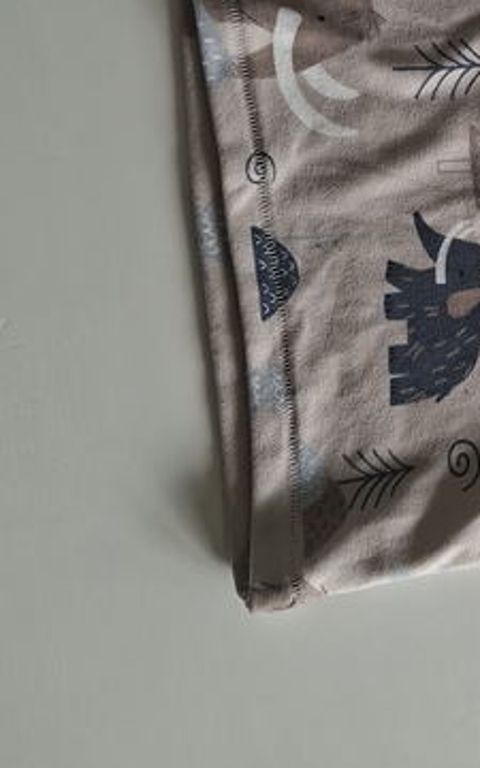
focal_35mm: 56
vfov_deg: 35.6
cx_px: 610
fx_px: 1172
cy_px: 210
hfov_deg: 21.2
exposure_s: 1/102
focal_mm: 5.54
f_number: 1.8
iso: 50
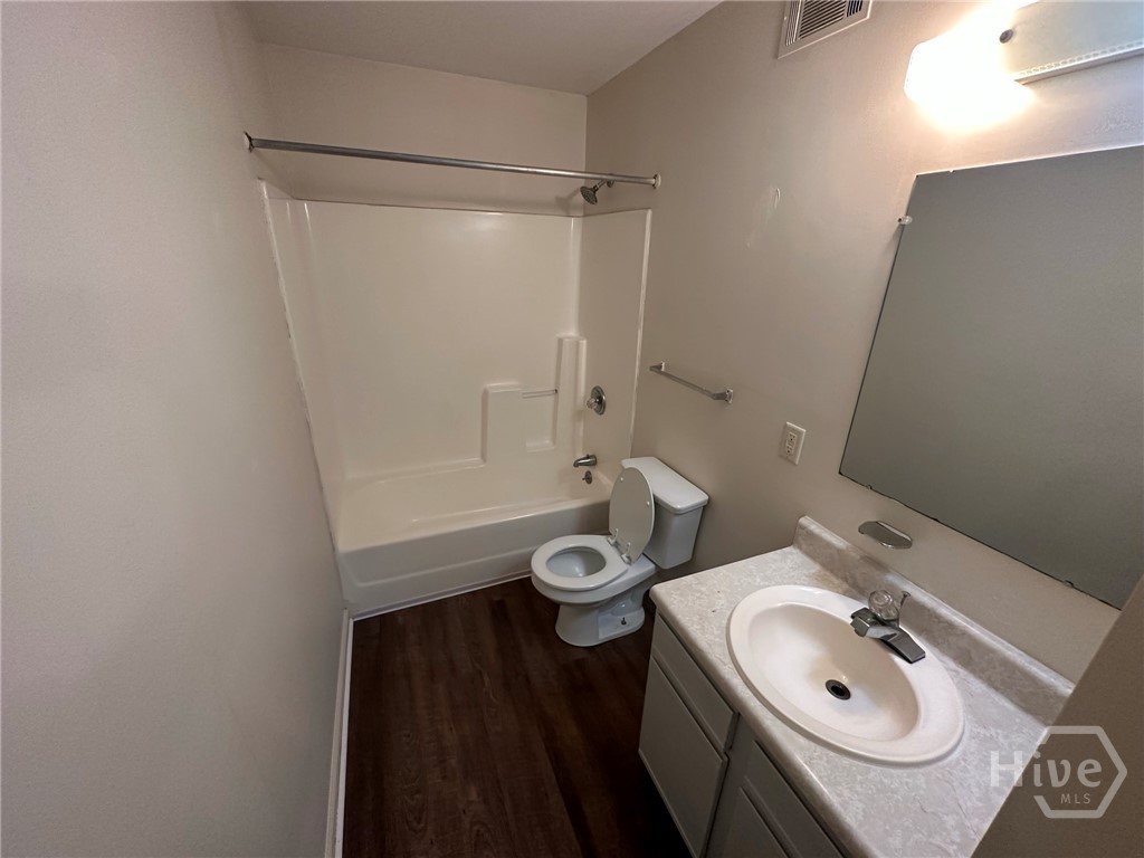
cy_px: 429
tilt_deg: -21.8
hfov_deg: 102.1
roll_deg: -1.4
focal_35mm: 14
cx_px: 572
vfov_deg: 85.7
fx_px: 463
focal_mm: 2.22
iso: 250
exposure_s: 1/60
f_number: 2.2
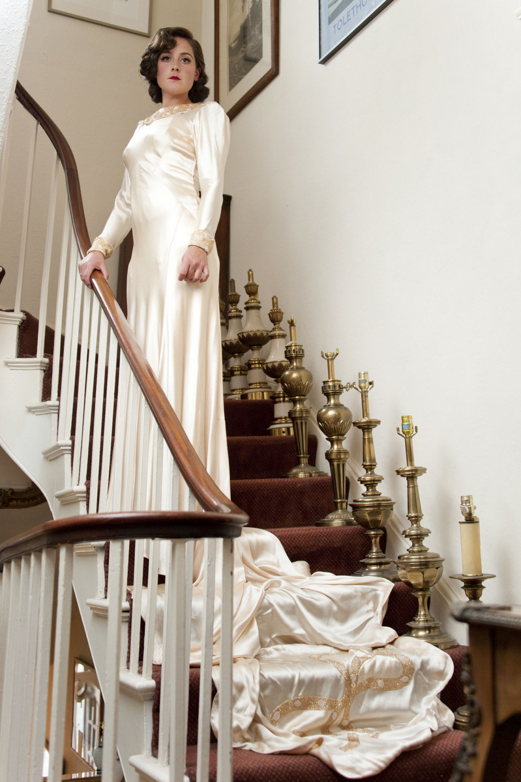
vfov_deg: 53.2
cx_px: 260
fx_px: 782
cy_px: 391
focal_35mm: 36
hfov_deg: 36.8
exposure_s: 1/160
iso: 640
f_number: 4
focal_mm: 36
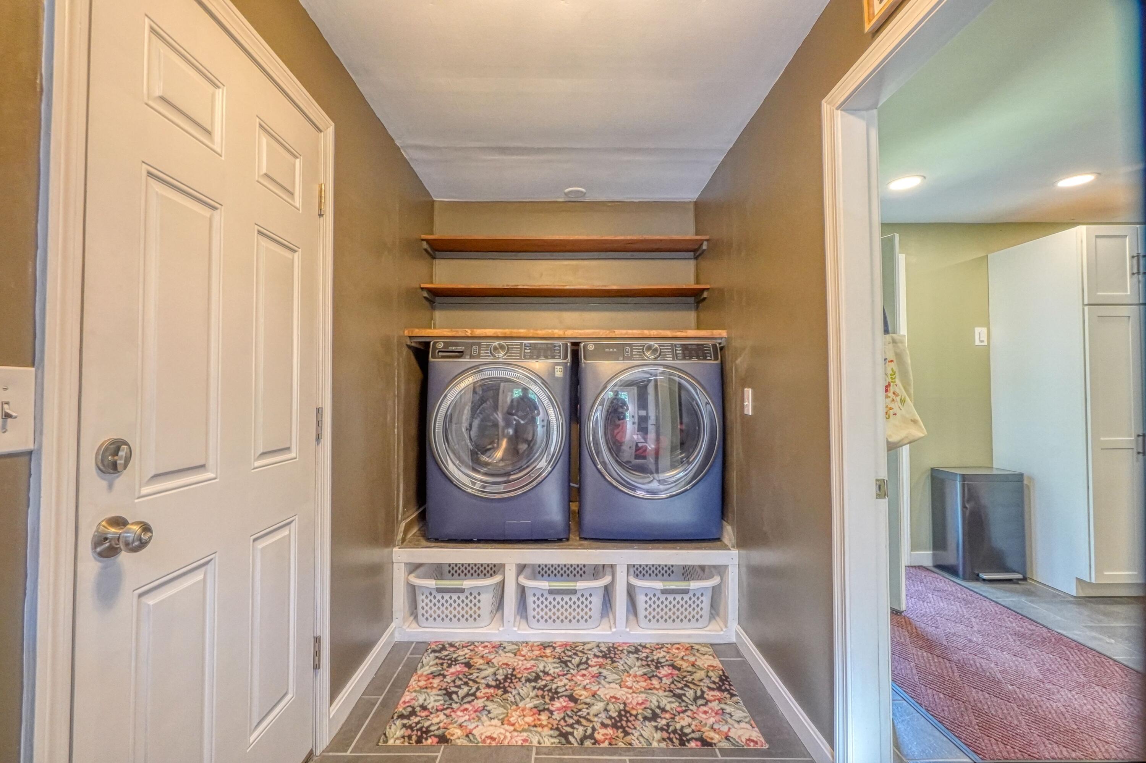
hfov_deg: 100.4
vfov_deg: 77.3
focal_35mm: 15
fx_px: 477
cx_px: 573
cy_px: 382
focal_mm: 10
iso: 6400
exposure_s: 1/30
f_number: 11
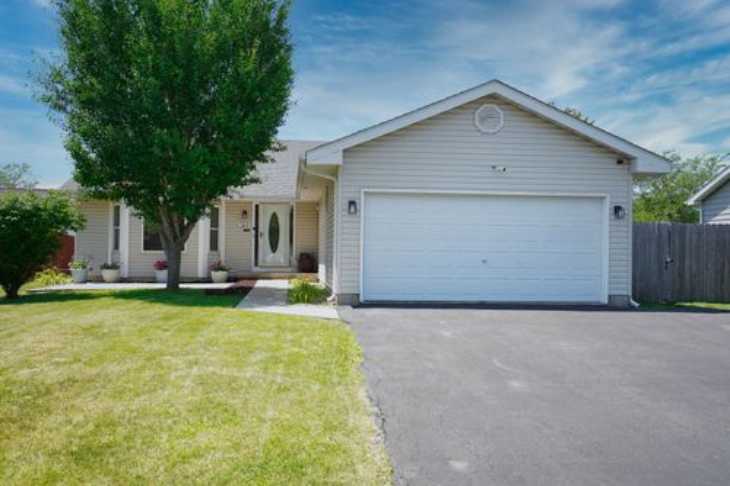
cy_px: 243
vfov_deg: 39.9
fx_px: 669
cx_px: 365
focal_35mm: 33
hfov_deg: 57.2
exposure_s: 1/125
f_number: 7.1
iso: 100
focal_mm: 33
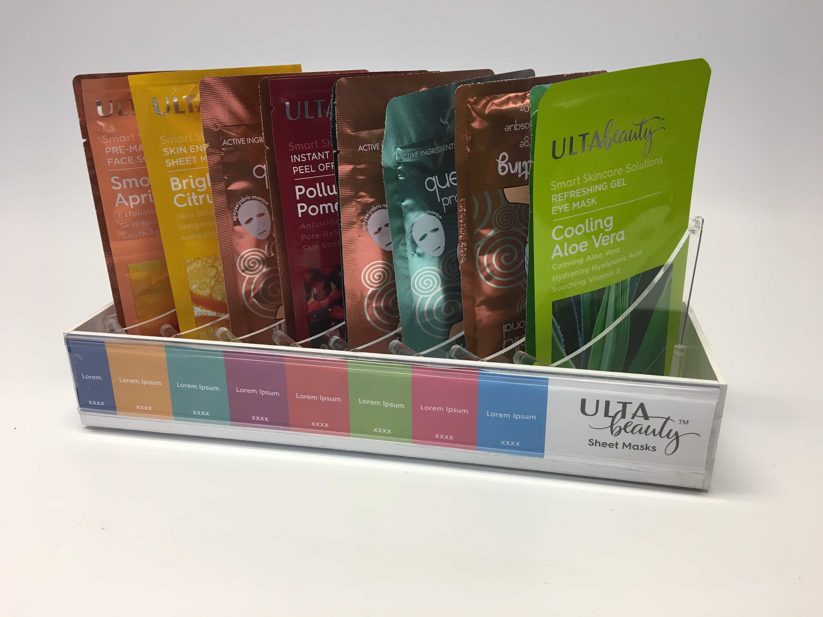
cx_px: 412
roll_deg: +0.3
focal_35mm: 29
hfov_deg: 61.7
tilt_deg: -20.9
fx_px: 689
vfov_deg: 48.2
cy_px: 308
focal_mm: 4.15
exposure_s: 1/30
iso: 25
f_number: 2.2
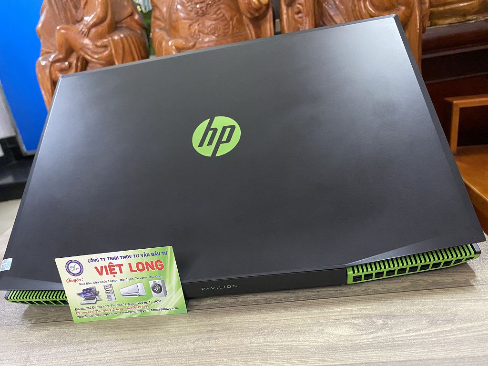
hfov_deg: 67.3
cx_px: 244
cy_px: 183
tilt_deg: -19.3
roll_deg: +10.8
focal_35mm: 26
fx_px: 367
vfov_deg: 53.1
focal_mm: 4.25
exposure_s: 1/60
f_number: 1.8
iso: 400
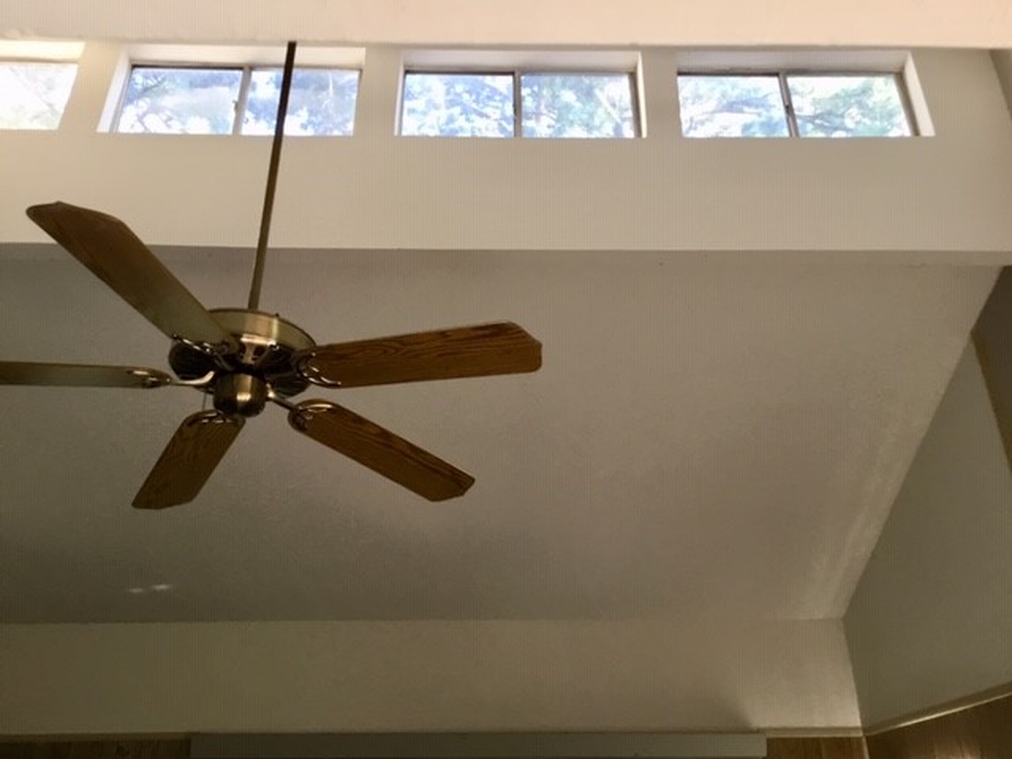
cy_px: 380
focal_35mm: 31
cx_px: 506
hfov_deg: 58.4
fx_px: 906
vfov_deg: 45.4
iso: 32
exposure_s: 1/40
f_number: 2.4
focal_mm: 3.3
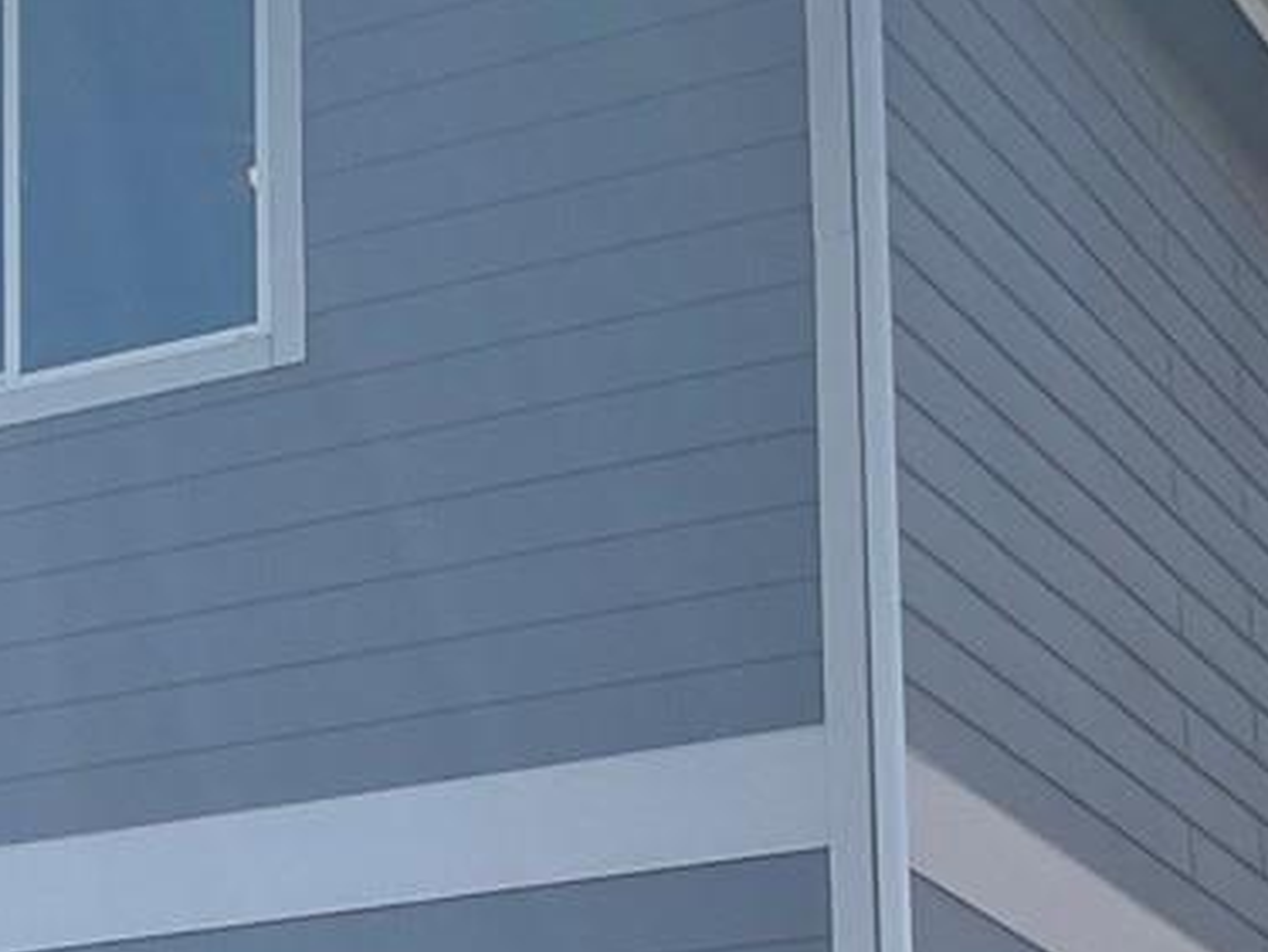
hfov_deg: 15.0
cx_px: -505
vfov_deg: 11.6
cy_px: 1315
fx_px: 4545
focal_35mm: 124
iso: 16
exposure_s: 1/1577
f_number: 1.8
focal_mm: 3
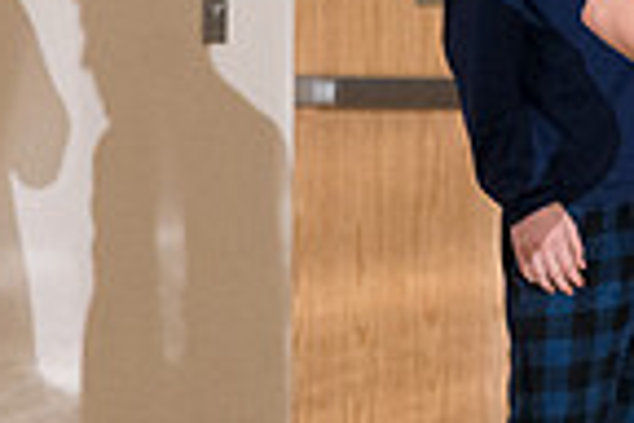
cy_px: 220
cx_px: 1215
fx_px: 19670
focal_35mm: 1117
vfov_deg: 1.2
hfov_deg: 1.8
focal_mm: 185
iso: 2000
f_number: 5.6
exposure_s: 1/250
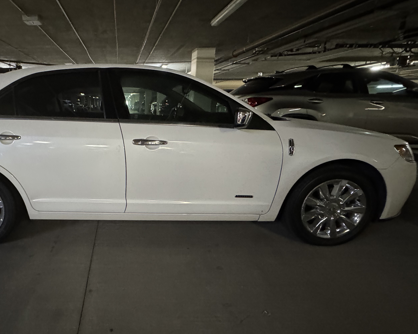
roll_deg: -0.5
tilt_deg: -14.5
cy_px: 173
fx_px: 272
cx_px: 115
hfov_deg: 70.9
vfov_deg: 63.1
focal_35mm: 22
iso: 1250
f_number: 2.2
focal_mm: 2.22
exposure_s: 1/30
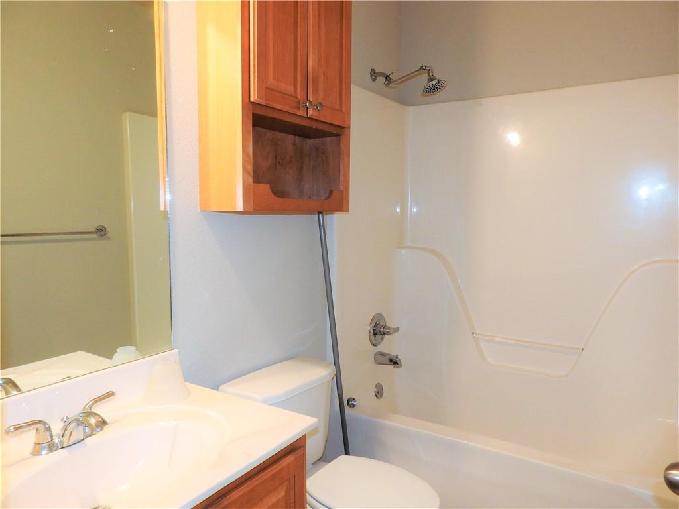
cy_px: 254
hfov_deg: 71.6
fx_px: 471
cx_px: 340
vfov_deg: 56.8
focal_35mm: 24
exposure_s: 1/30
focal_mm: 4.3
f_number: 3.3
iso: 200
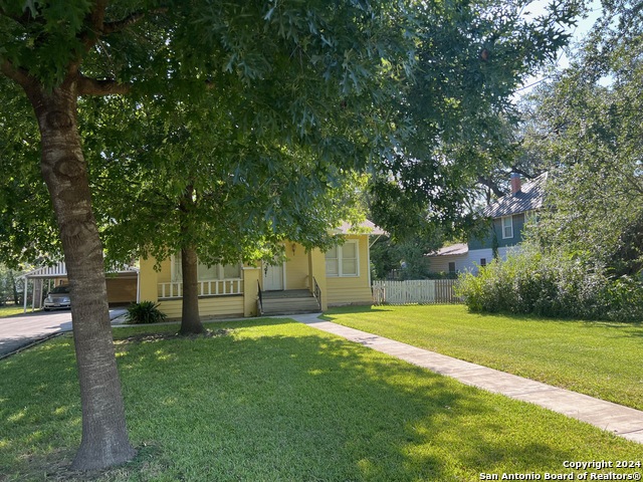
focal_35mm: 26
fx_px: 483
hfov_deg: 67.3
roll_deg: +2.5
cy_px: 241
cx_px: 322
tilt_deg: +3.2
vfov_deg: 53.1
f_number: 1.5
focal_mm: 5.7
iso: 50
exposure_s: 1/601
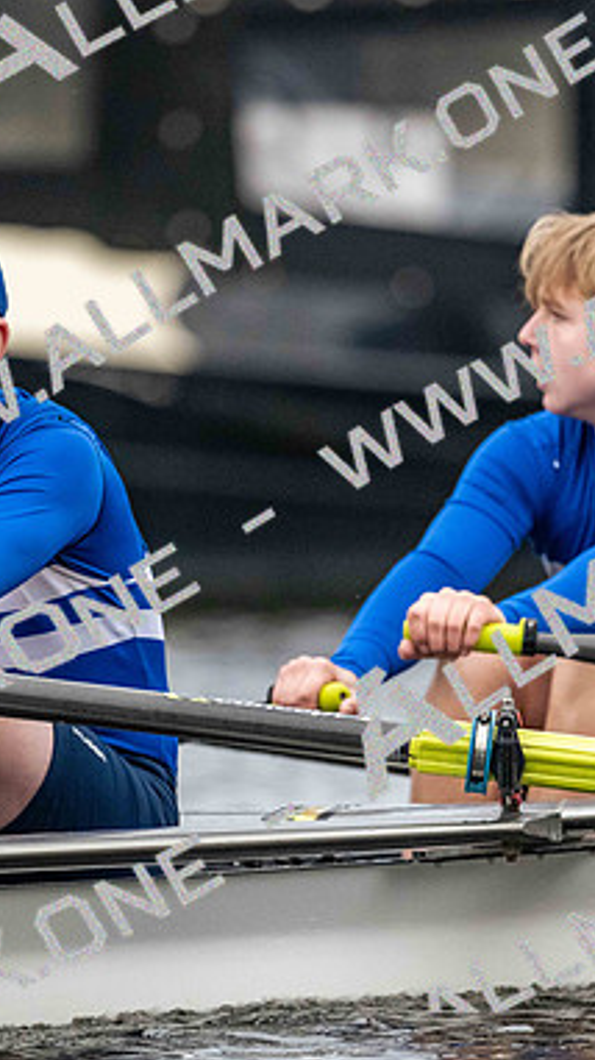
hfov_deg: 1.9
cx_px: 117
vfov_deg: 3.4
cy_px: 536
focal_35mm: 638
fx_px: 17915
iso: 5600
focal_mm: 400
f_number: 4.5
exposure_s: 1/2000
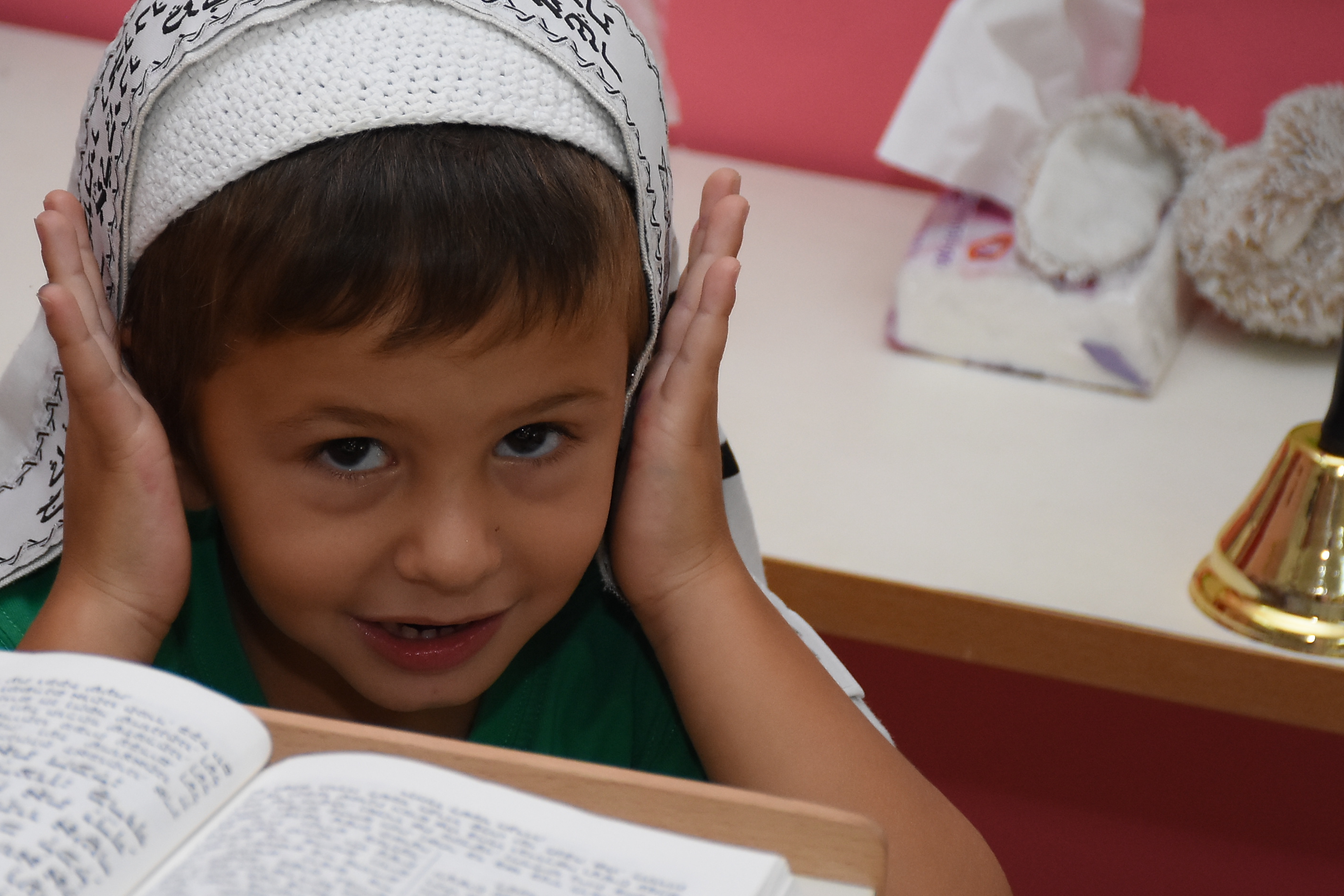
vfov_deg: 8.2
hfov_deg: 12.3
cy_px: 452
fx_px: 6236
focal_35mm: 167
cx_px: 489
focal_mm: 70
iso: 1250
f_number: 5
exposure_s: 1/250
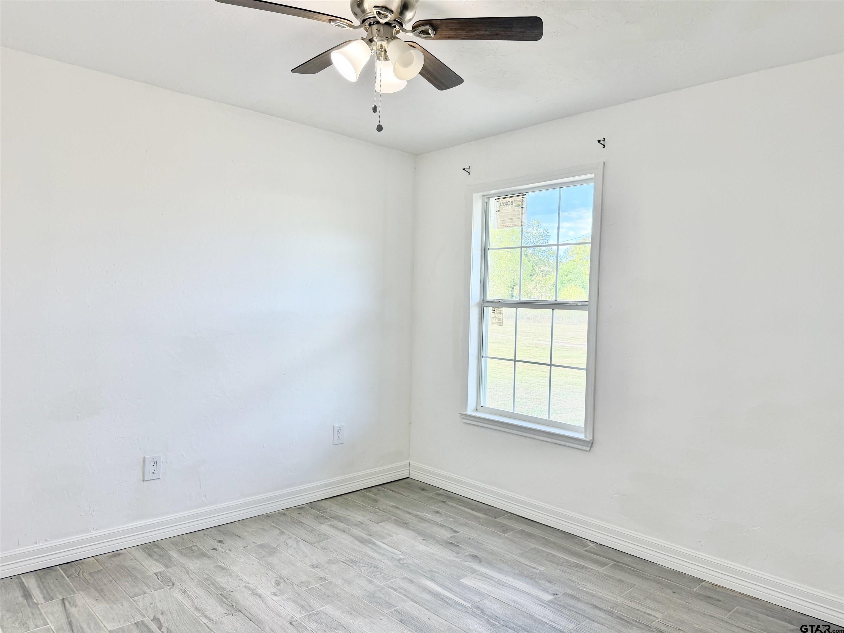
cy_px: 316
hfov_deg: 71.6
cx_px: 422
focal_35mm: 24
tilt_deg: -2.3
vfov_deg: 56.8
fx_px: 585
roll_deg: -1.3
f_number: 1.78
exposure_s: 1/162
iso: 80
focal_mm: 6.76
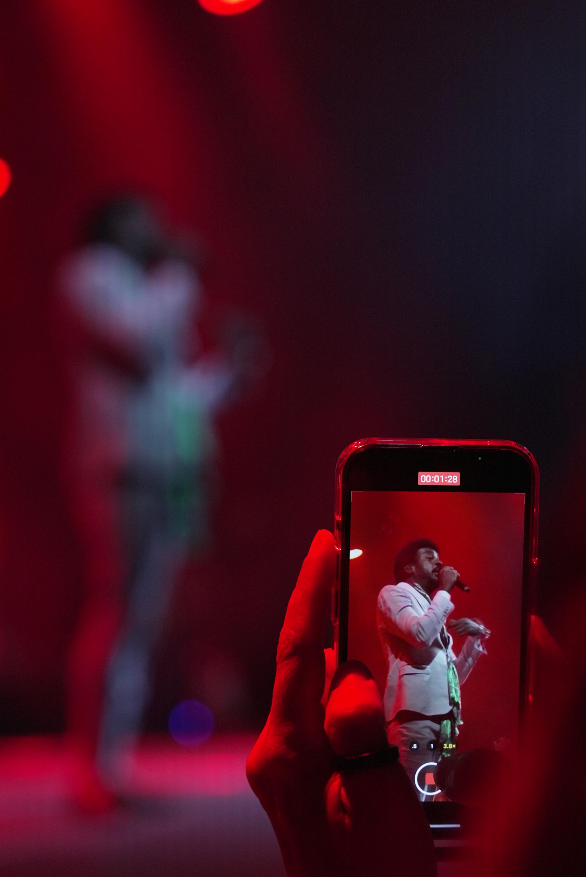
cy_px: 496
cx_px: 356
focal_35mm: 75
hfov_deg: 18.2
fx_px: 1828
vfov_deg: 27.0
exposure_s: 1/160
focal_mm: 51
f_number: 2.8
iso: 1000
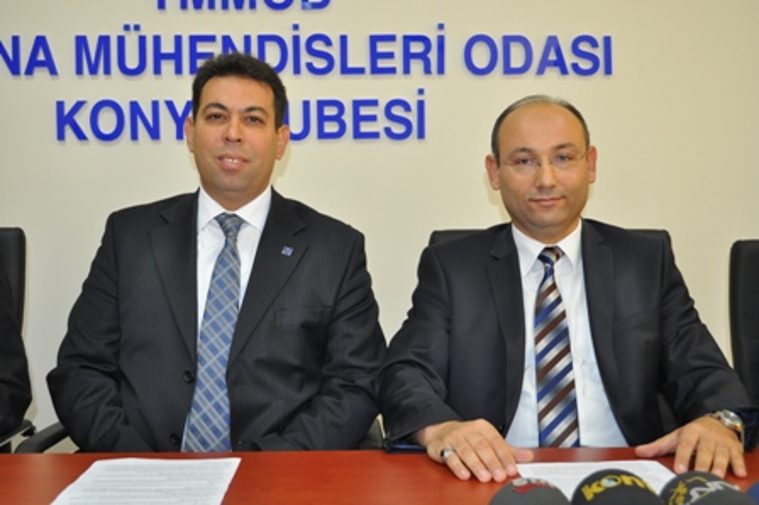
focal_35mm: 44
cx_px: 380
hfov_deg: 45.0
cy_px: 252
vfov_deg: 30.8
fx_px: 916
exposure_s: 1/60
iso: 800
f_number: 4.5
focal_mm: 29
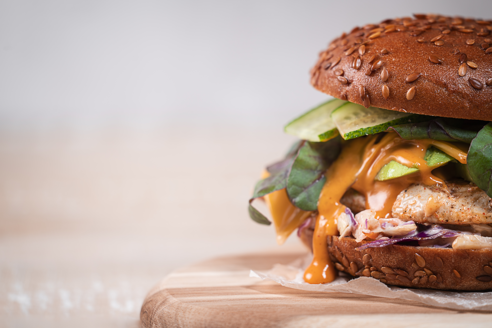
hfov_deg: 6.9
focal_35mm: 300
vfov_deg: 4.6
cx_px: 246
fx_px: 4100
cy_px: 164
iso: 100
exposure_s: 1/25
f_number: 5.6
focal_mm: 300
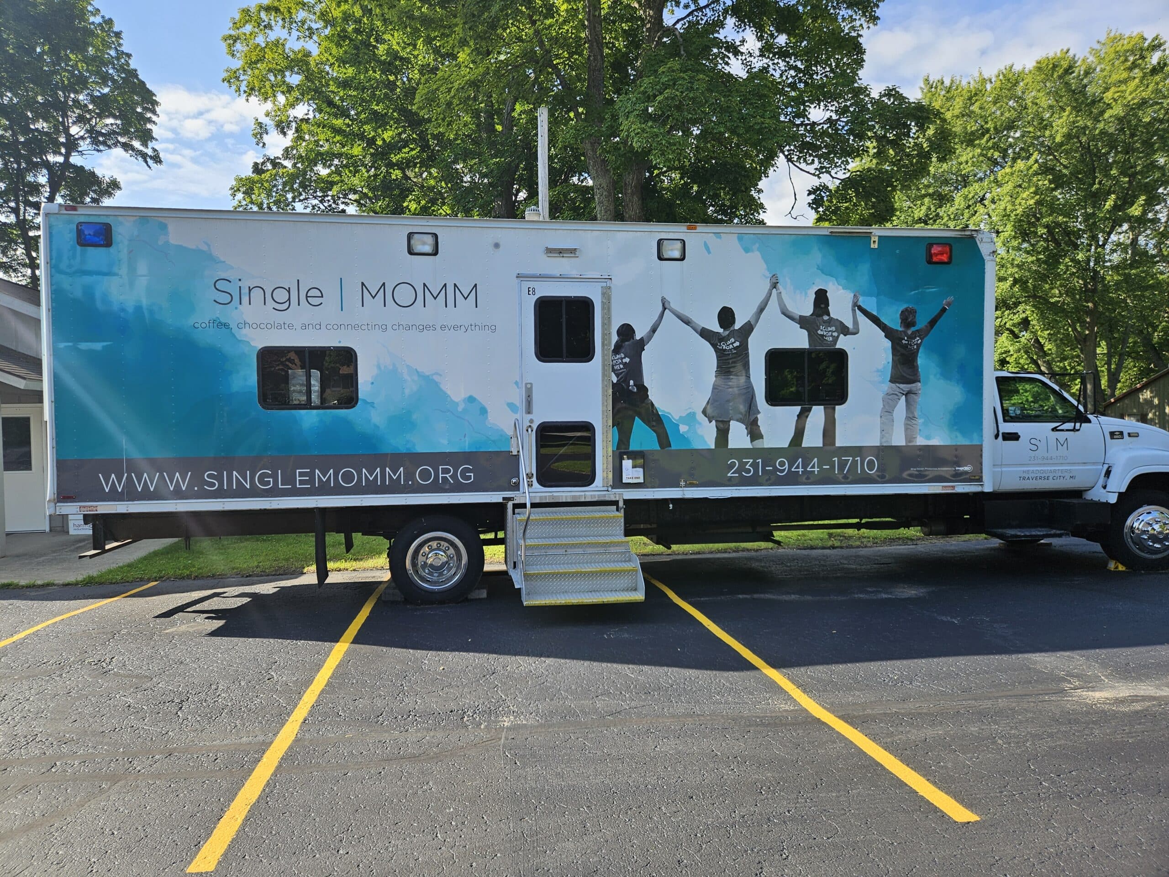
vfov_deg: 58.9
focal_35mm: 23
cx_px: 584
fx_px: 777
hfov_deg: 73.9
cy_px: 438
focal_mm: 5.4
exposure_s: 1/754
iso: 25
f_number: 1.8
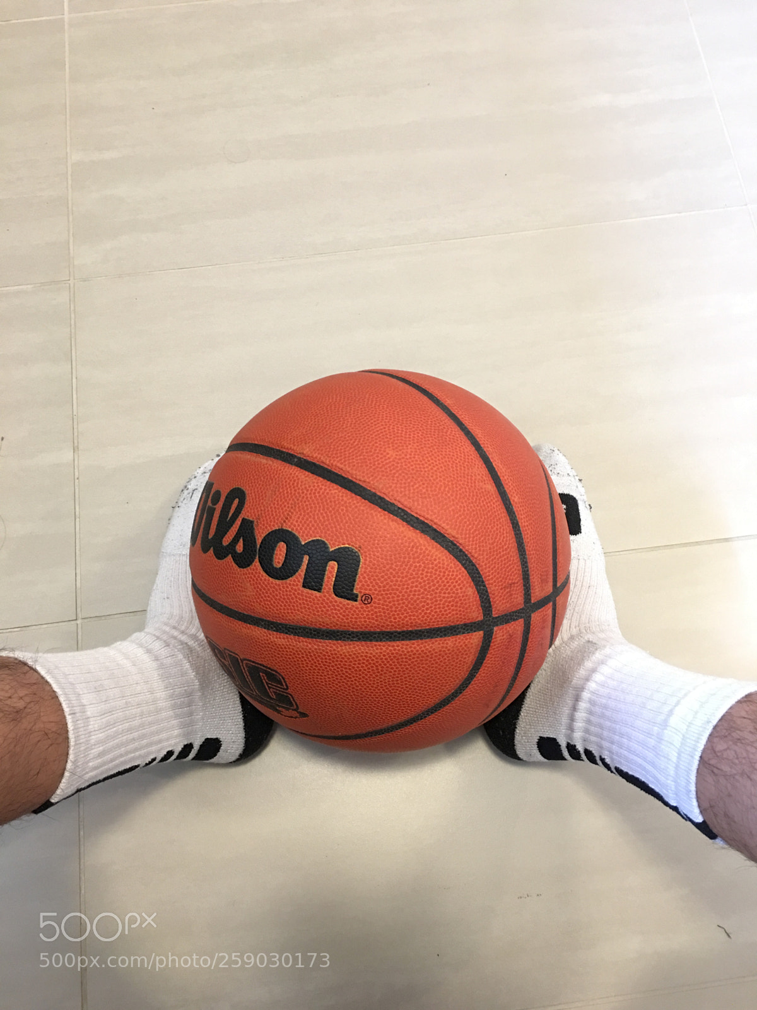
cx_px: 378
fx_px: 846
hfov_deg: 48.2
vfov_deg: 61.7
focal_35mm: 29
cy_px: 505
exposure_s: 1/4
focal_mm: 4.15
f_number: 2.2
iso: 64
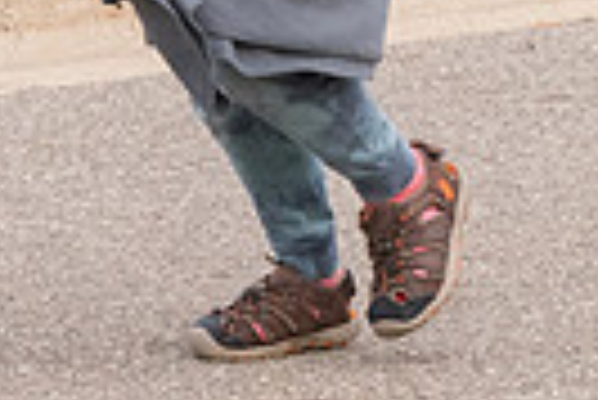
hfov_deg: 3.8
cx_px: 175
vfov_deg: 2.6
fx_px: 8897
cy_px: -243
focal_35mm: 535
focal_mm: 82
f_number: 7.1
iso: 3200
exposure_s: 1/1250
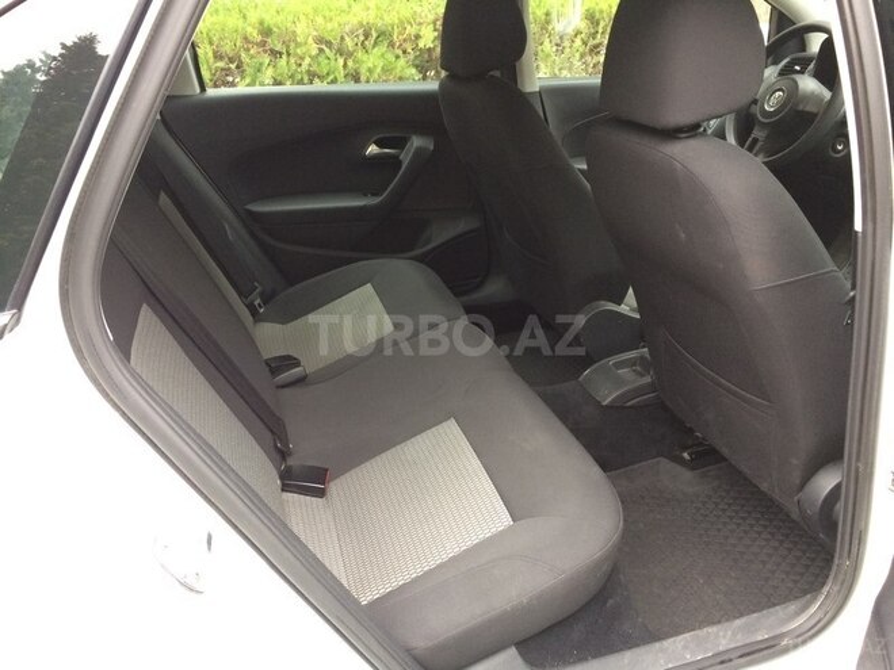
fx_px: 749
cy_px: 335
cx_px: 447
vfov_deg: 48.2
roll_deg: +3.0
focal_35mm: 29
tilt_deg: -25.6
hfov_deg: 61.7
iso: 64
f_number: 2.2
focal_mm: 4.15
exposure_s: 1/33
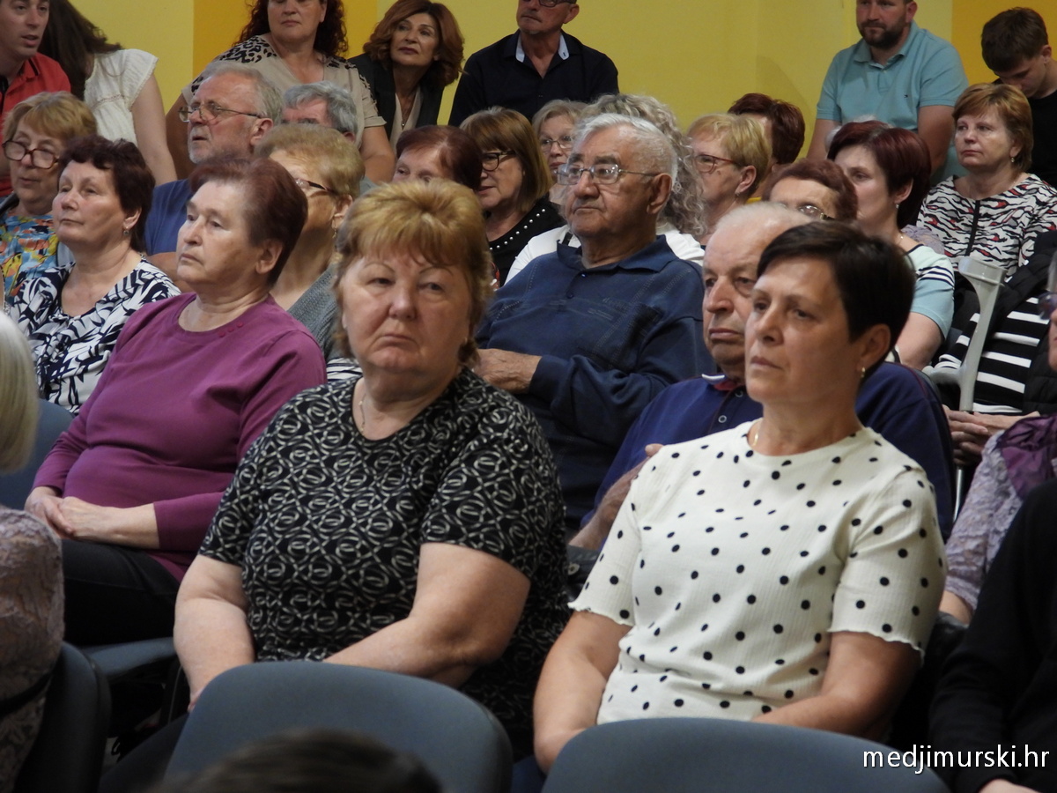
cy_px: 396
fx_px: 4122
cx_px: 528
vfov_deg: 11.0
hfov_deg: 14.6
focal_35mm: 135
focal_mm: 24.3
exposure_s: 1/15
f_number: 4
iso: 450
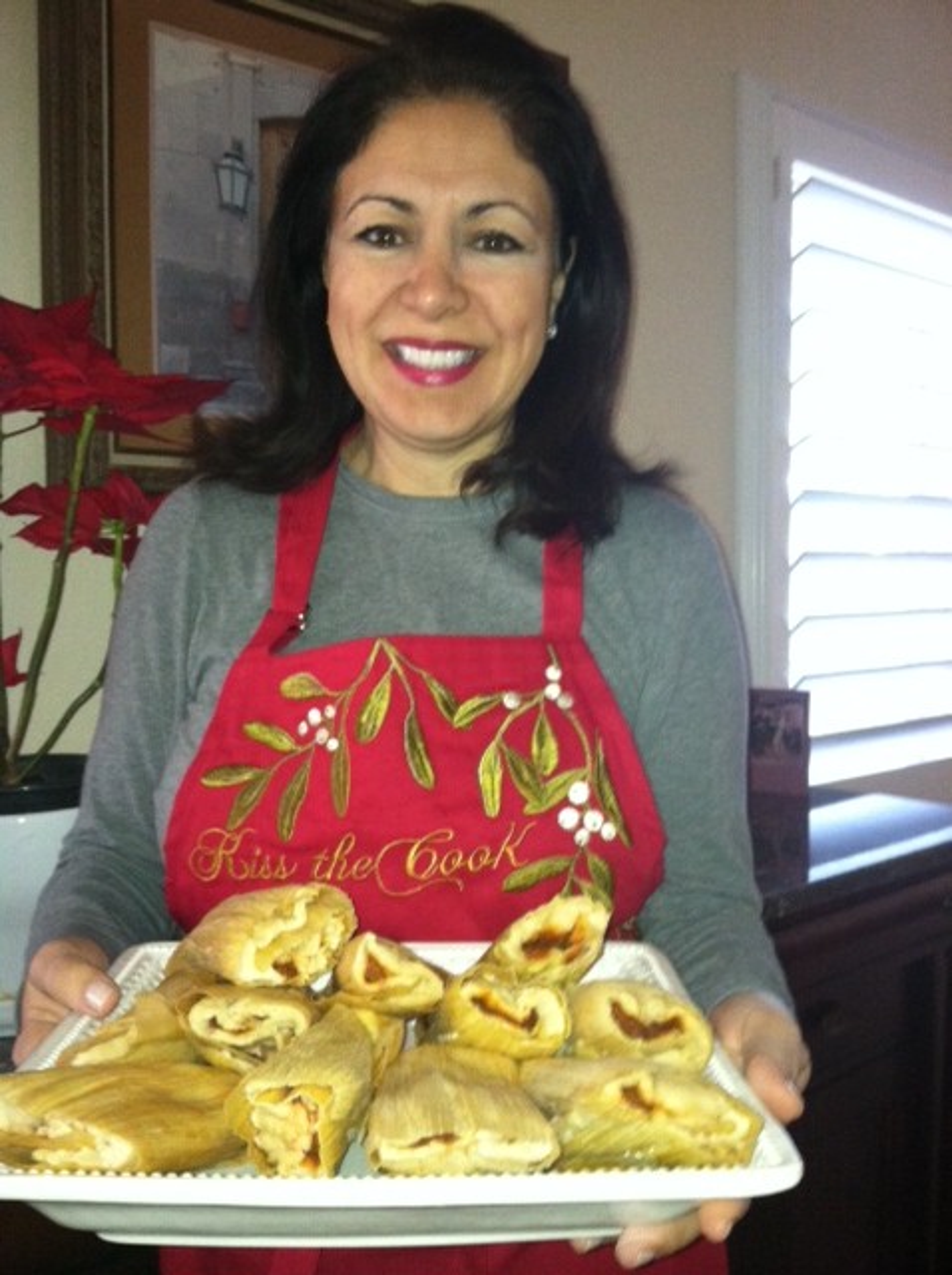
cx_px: 476
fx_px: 1287
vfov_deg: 52.7
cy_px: 638
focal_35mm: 35
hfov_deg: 40.6
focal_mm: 3.85
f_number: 2.8
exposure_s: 1/15
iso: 250
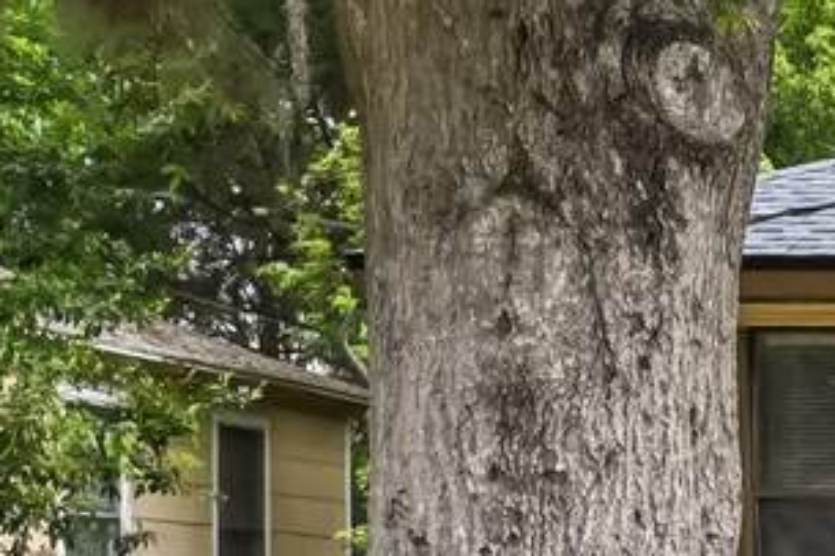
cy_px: 590
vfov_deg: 10.7
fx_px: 2921
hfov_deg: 13.8
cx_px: 1681
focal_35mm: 126
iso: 100
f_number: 8
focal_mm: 30
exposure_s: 1/80
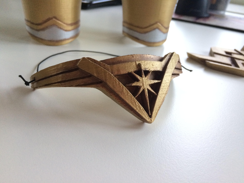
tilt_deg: -30.0
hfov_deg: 61.7
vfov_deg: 48.2
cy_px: 92
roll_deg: -5.0
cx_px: 122
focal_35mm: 29
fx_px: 204
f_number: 2.2
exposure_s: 1/30
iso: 160
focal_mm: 4.15
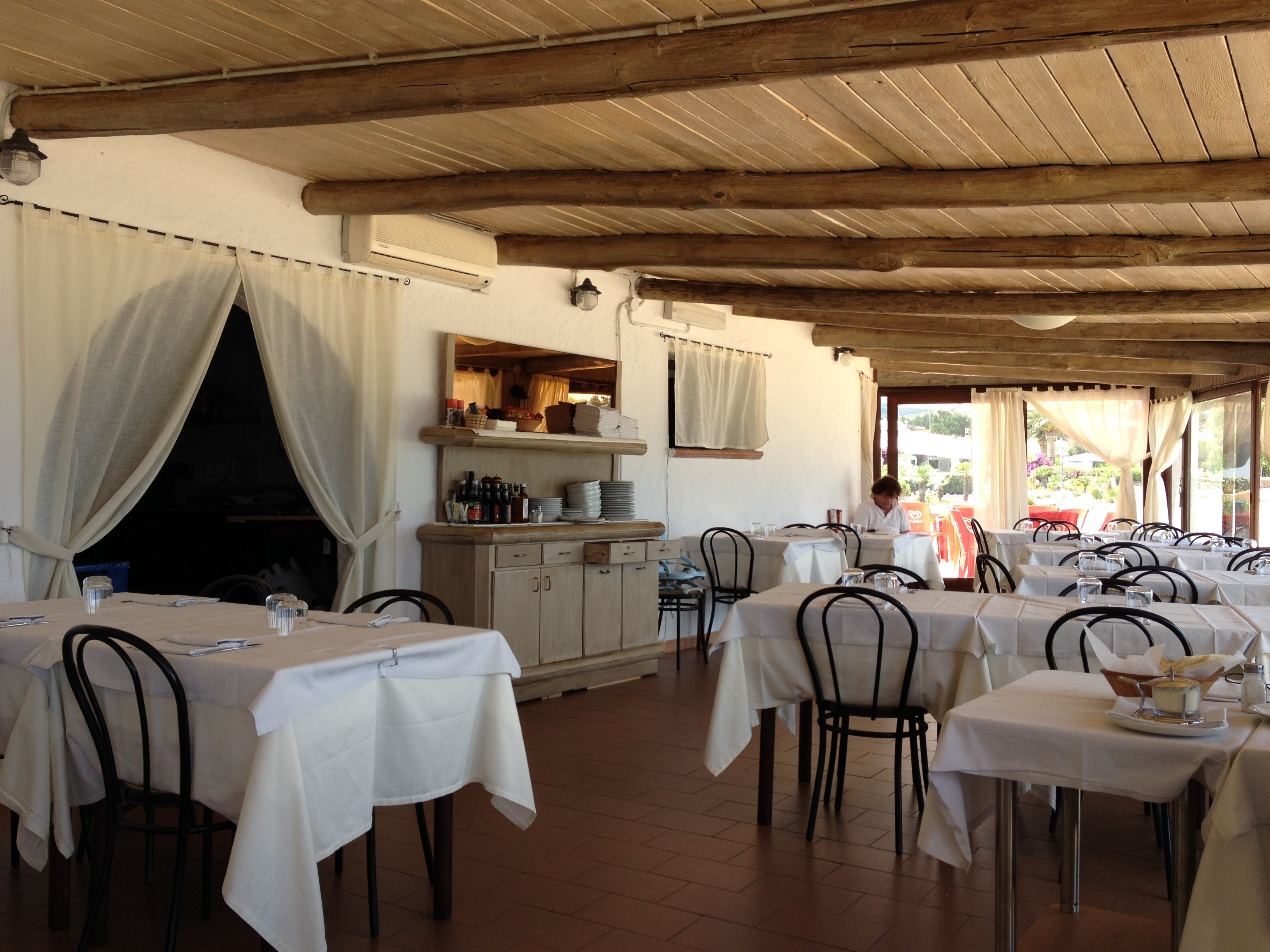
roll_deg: +0.5
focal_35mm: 35
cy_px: 476
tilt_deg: -2.3
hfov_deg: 52.6
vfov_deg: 40.7
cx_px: 635
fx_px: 1284
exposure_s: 1/179
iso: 50
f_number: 2.4
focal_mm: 4.28
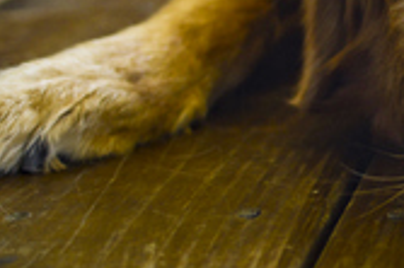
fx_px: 1704
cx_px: 658
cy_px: -54
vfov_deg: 8.9
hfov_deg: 12.6
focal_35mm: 152
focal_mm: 35
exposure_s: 1/30
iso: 250
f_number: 2.8
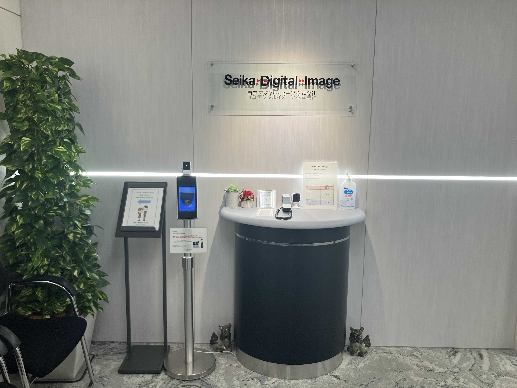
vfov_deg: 49.7
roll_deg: -0.5
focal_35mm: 28
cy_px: 194
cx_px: 258
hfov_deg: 63.4
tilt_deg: -9.3
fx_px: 418
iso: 50
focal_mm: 3.99
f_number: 1.8
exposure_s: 1/100
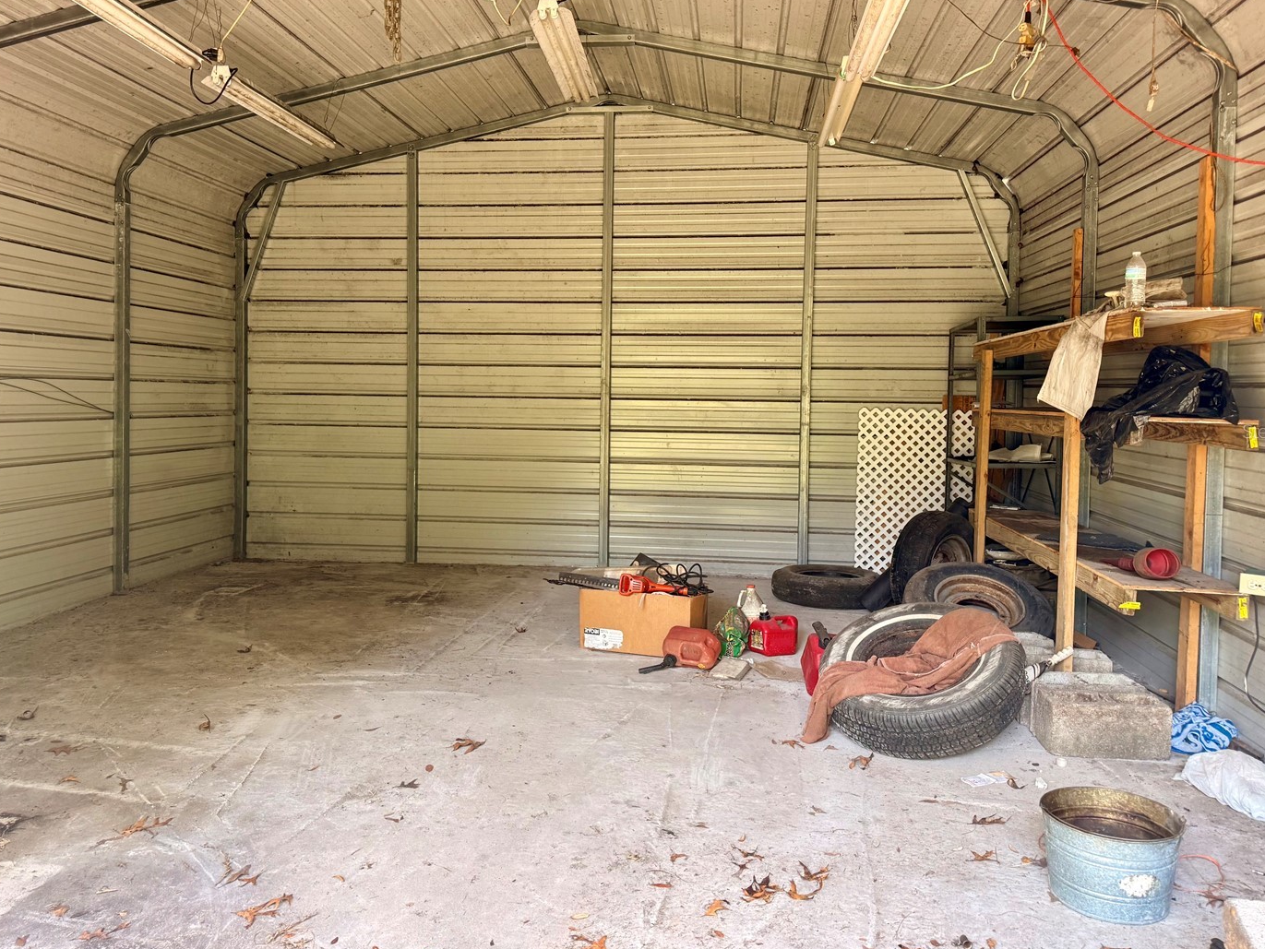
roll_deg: -0.5
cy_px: 431
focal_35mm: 28
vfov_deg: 49.7
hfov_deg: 63.4
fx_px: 1023
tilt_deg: -0.7
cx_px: 591
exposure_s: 1/201
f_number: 1.78
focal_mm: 6.76
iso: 125
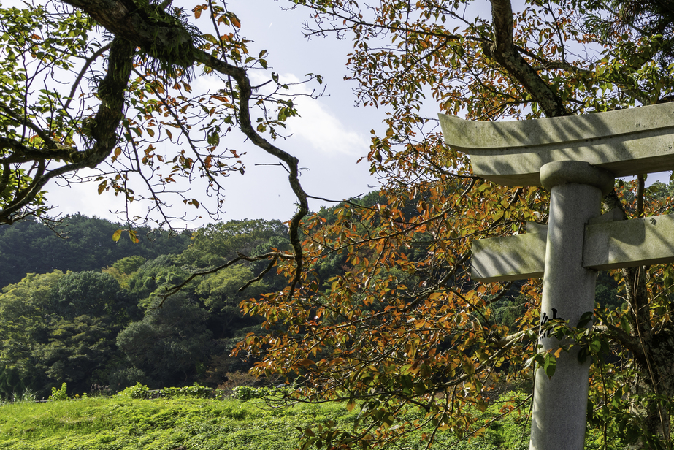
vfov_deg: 25.6
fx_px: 974
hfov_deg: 33.8
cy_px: 347
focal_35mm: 52
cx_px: 717
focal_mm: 24
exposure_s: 1/250
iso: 250
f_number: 8
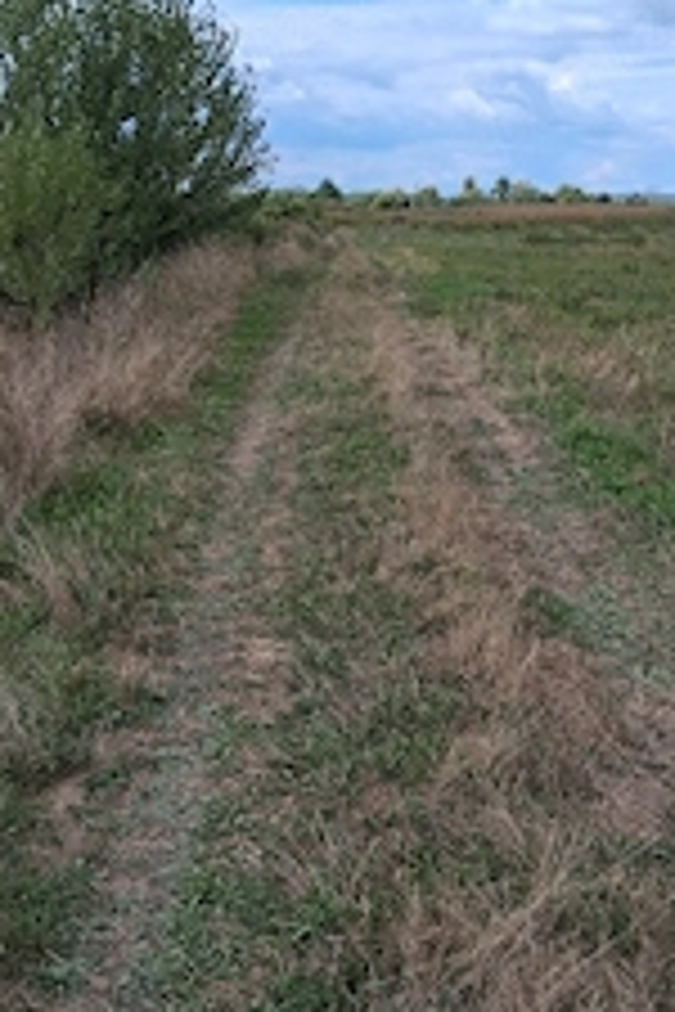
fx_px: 1350
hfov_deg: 28.1
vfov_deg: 41.1
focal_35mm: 48
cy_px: 450
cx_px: 369
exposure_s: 1/625
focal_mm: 3.98
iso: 25
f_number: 1.8
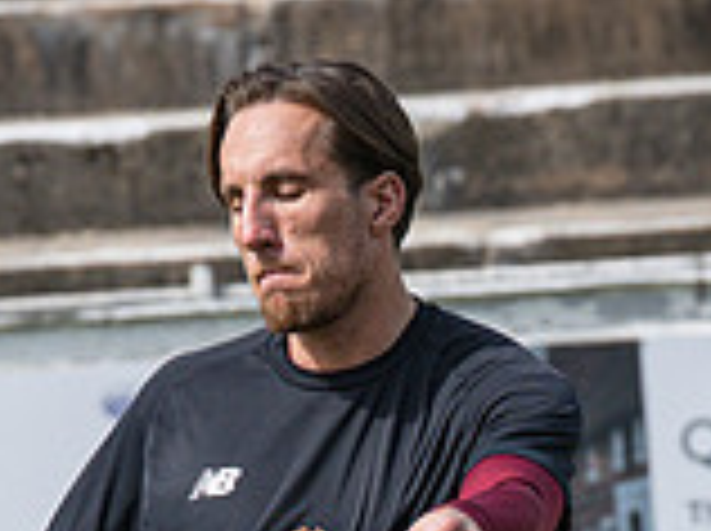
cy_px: 973
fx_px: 14499
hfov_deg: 2.8
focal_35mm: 707
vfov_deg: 2.1
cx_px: 371
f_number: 4
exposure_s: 1/2500
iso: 200
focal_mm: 95
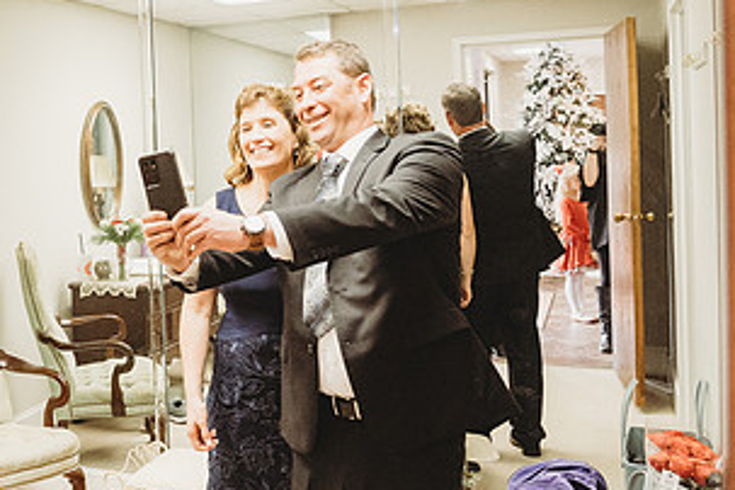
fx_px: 939
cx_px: 102
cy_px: 171
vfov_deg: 29.1
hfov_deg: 40.2
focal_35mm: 46
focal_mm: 24
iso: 5000
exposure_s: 1/125
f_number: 4
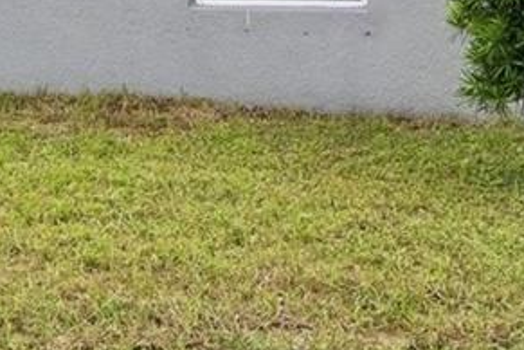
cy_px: -40
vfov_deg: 10.9
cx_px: -160
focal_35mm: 124
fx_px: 1801
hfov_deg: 15.7
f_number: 8
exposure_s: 1/800
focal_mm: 22.5
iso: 400
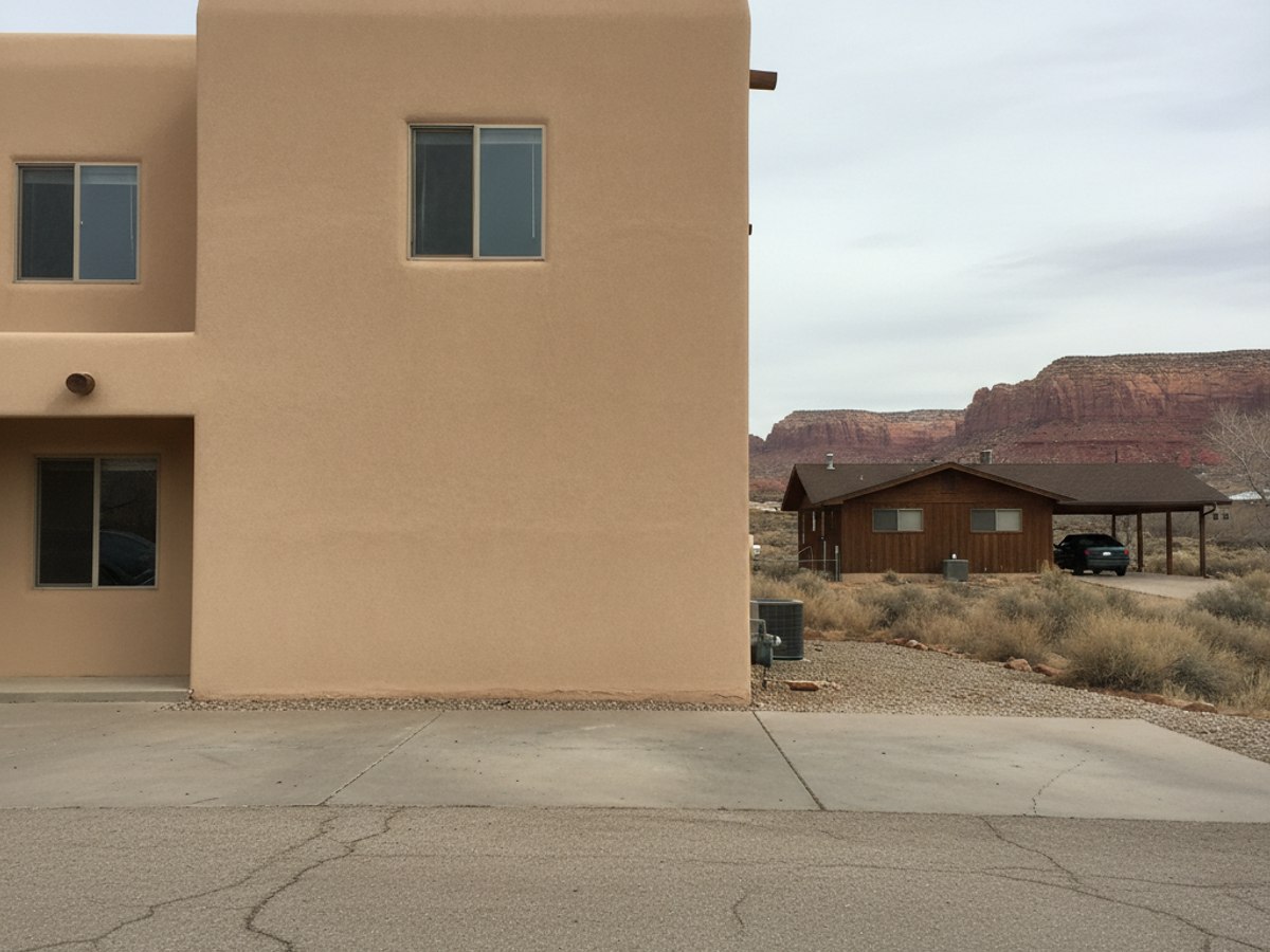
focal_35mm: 23
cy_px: 476
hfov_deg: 73.9
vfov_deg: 58.9
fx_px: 844
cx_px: 635
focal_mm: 6.4
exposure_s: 1/357
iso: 326
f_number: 1.8
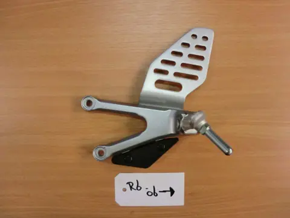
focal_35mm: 27
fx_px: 226
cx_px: 145
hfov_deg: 65.3
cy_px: 109
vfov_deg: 51.4
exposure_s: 1/60
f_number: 3.2
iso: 320
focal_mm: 4.9
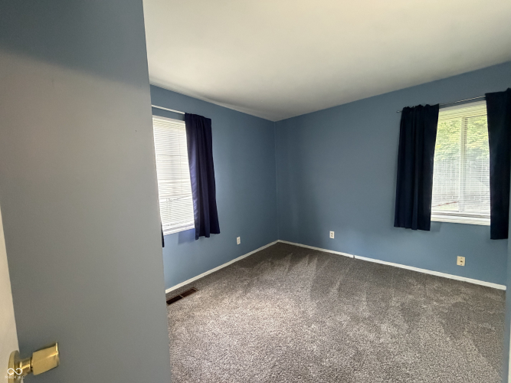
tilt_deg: -4.5
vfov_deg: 85.7
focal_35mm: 14
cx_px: 256
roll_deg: +2.2
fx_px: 207
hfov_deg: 102.1
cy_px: 192
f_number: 2.2
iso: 800
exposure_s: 1/60
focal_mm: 2.22
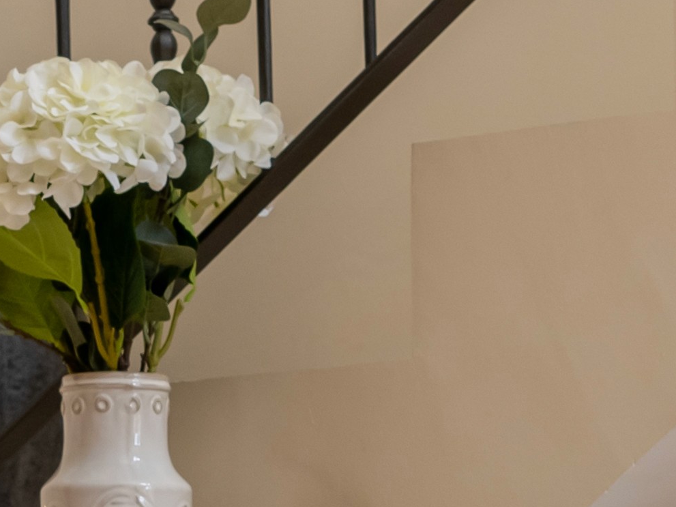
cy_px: 876
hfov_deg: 6.8
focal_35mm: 290
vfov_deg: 5.1
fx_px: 5663
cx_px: -119
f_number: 4.5
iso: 640
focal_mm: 50
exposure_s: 1/400
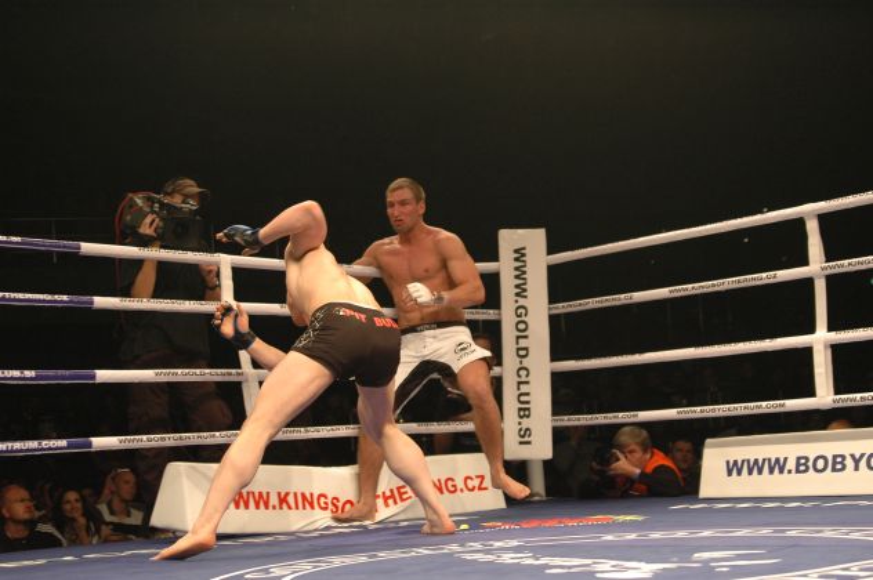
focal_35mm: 48
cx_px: 436
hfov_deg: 41.2
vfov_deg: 28.0
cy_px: 290
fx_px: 1163
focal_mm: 32
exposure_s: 1/500
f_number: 2.8
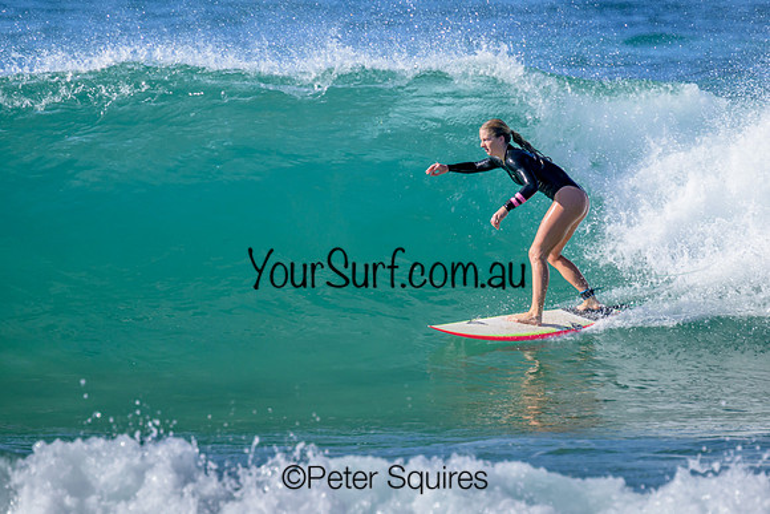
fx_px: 23320
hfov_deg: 1.9
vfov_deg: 1.3
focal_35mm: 1090
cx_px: 391
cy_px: 185
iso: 450
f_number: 11
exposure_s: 1/800
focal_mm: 800
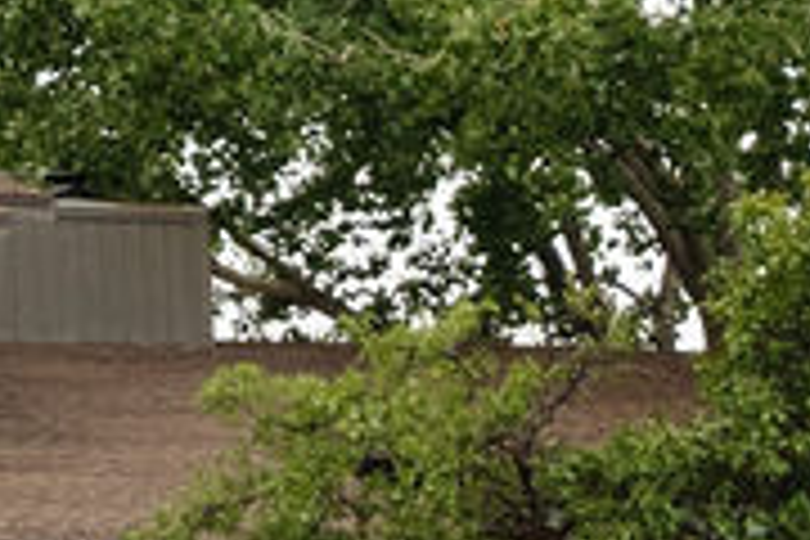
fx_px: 4905
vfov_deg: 6.3
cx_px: -130
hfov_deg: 9.3
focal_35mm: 218
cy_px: 334
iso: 200
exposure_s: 1/125
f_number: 4
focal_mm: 24
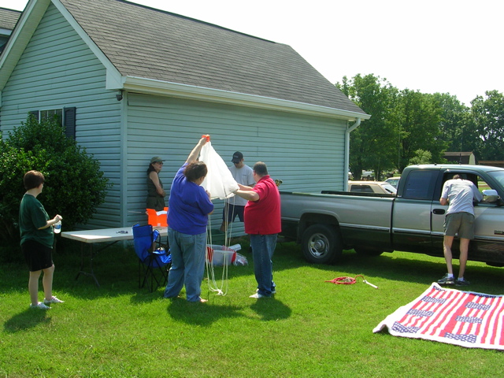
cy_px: 189
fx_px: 553
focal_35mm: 38
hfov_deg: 49.0
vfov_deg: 37.7
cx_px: 252
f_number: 5.6
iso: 50
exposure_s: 1/165
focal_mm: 5.8
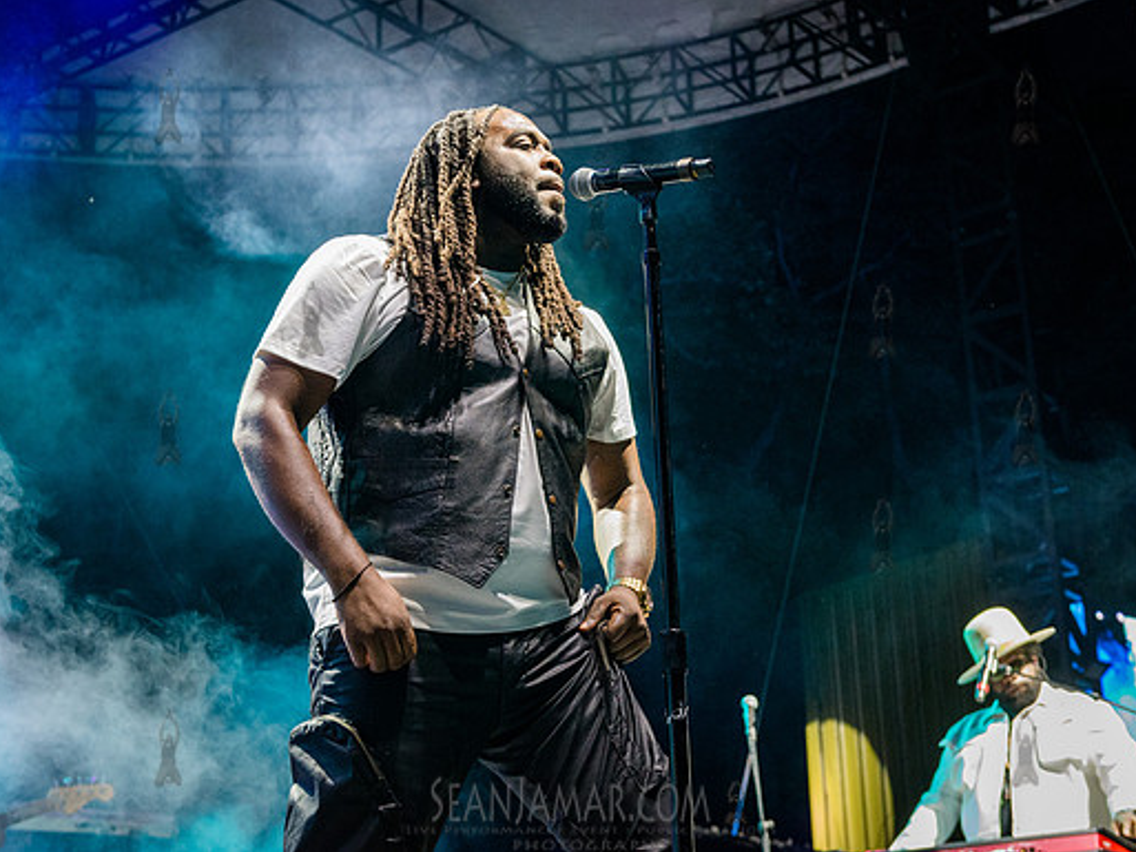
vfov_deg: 23.3
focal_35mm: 63
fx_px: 2068
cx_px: 584
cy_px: 338
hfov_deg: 30.7
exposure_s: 1/320
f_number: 4
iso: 3200
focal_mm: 48
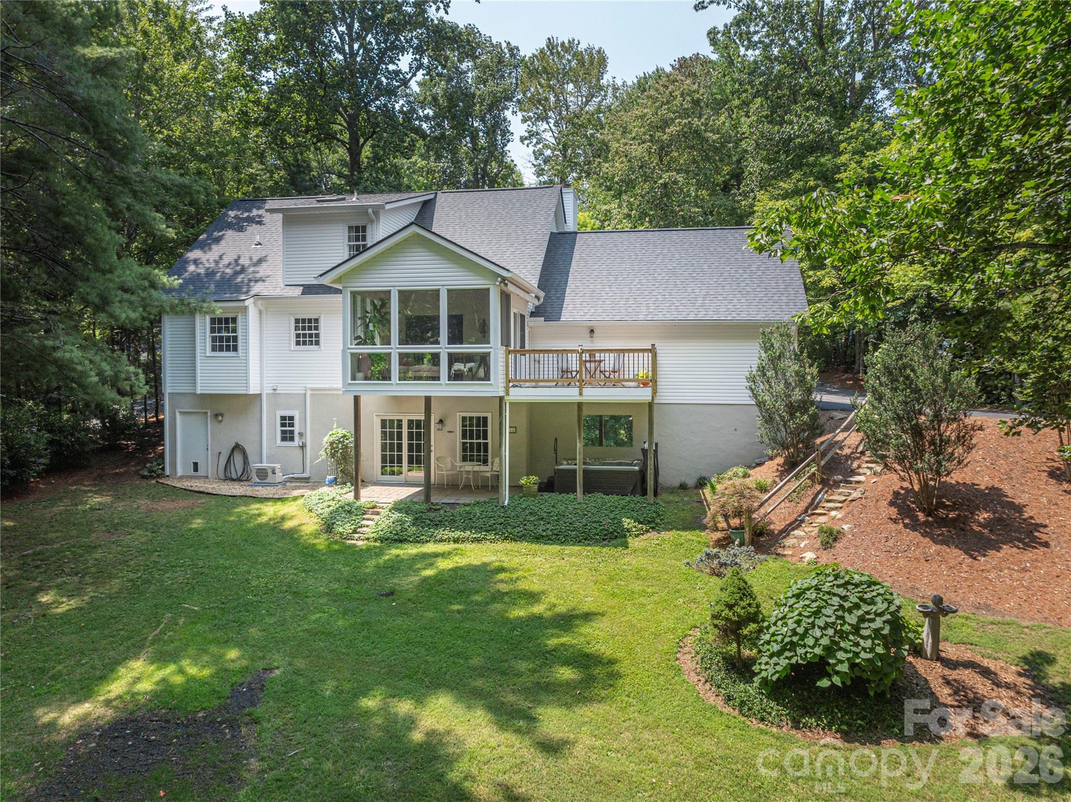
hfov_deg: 71.6
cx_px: 536
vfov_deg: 56.8
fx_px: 742
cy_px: 401
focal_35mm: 24
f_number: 2.8
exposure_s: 1/1600
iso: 200
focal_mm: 12.29
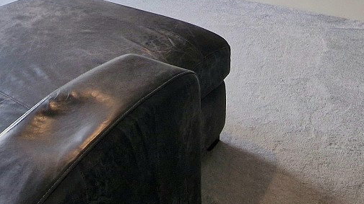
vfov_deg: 22.3
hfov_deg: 44.7
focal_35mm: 45
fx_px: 434
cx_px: 115
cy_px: -94
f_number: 2.2
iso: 50
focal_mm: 2.2
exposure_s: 1/50
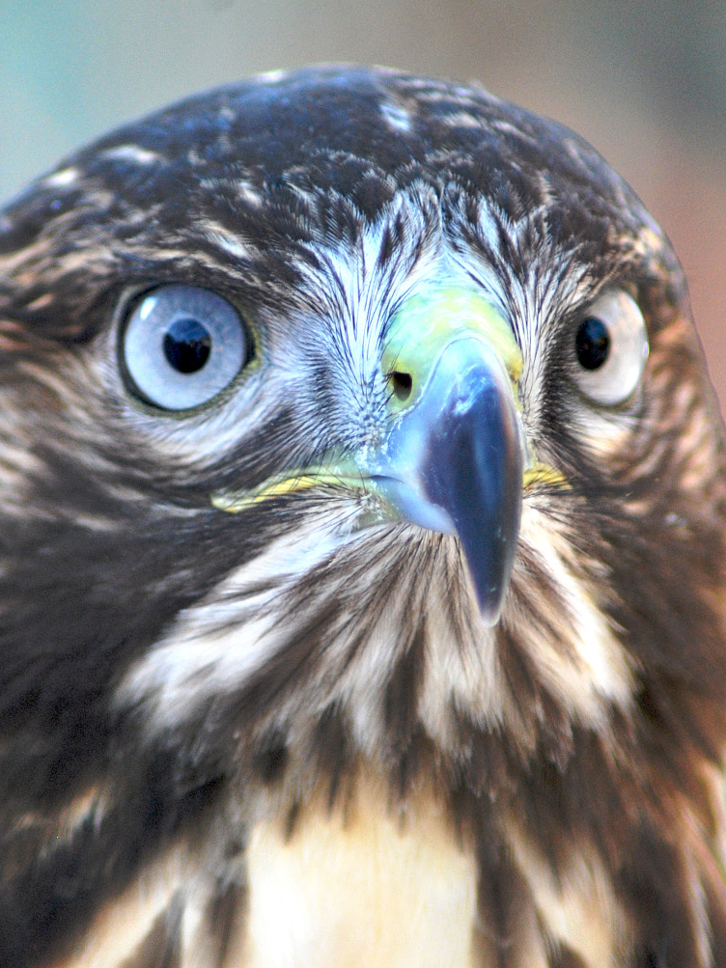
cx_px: 321
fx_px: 18041
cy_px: 519
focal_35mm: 645
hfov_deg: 2.3
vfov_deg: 3.1
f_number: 5.6
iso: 560
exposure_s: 1/400
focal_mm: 280
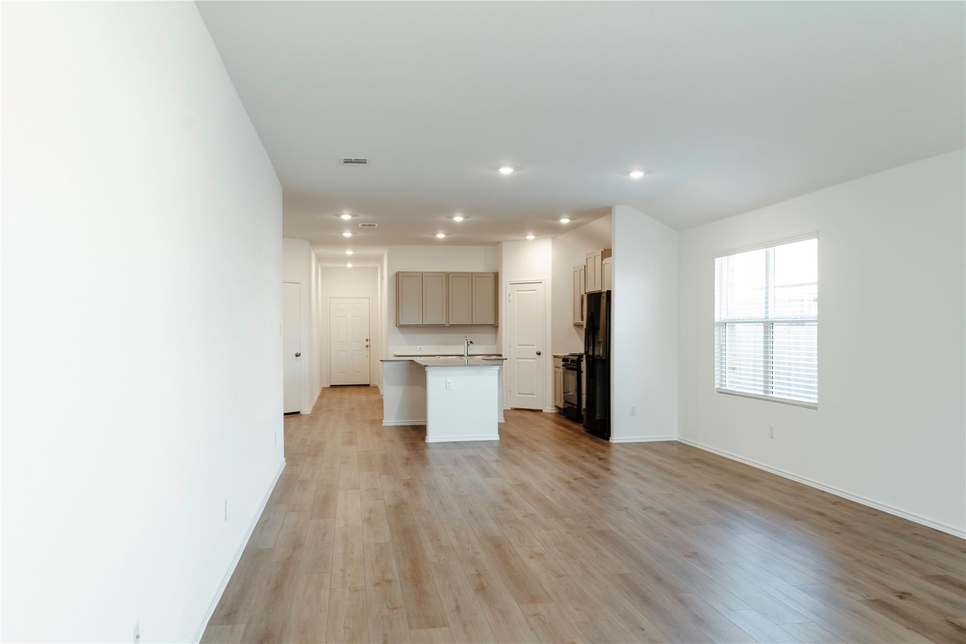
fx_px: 751
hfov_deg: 65.5
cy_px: 322
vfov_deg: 46.4
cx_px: 483
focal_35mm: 28
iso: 80
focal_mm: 28
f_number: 5
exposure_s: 1/25
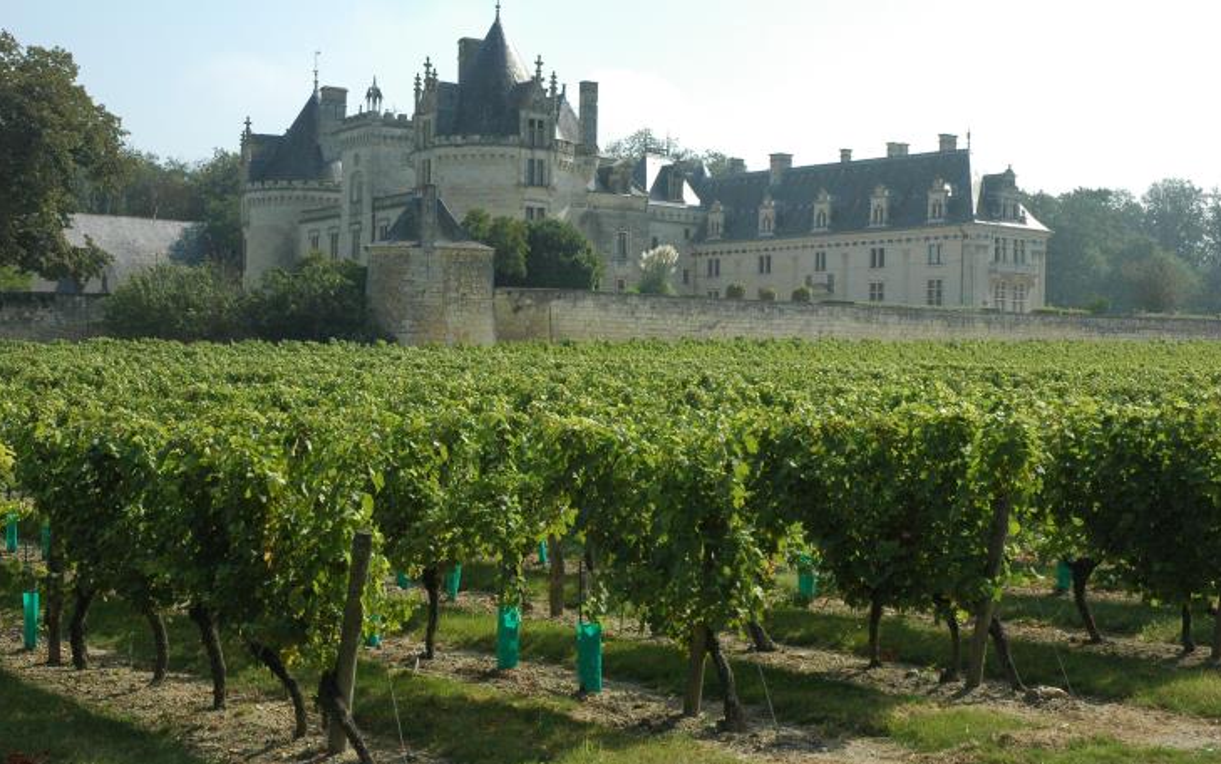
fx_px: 2064
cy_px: 410
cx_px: 616
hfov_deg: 33.0
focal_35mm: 62
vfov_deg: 21.0
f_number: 13
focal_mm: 40
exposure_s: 1/750
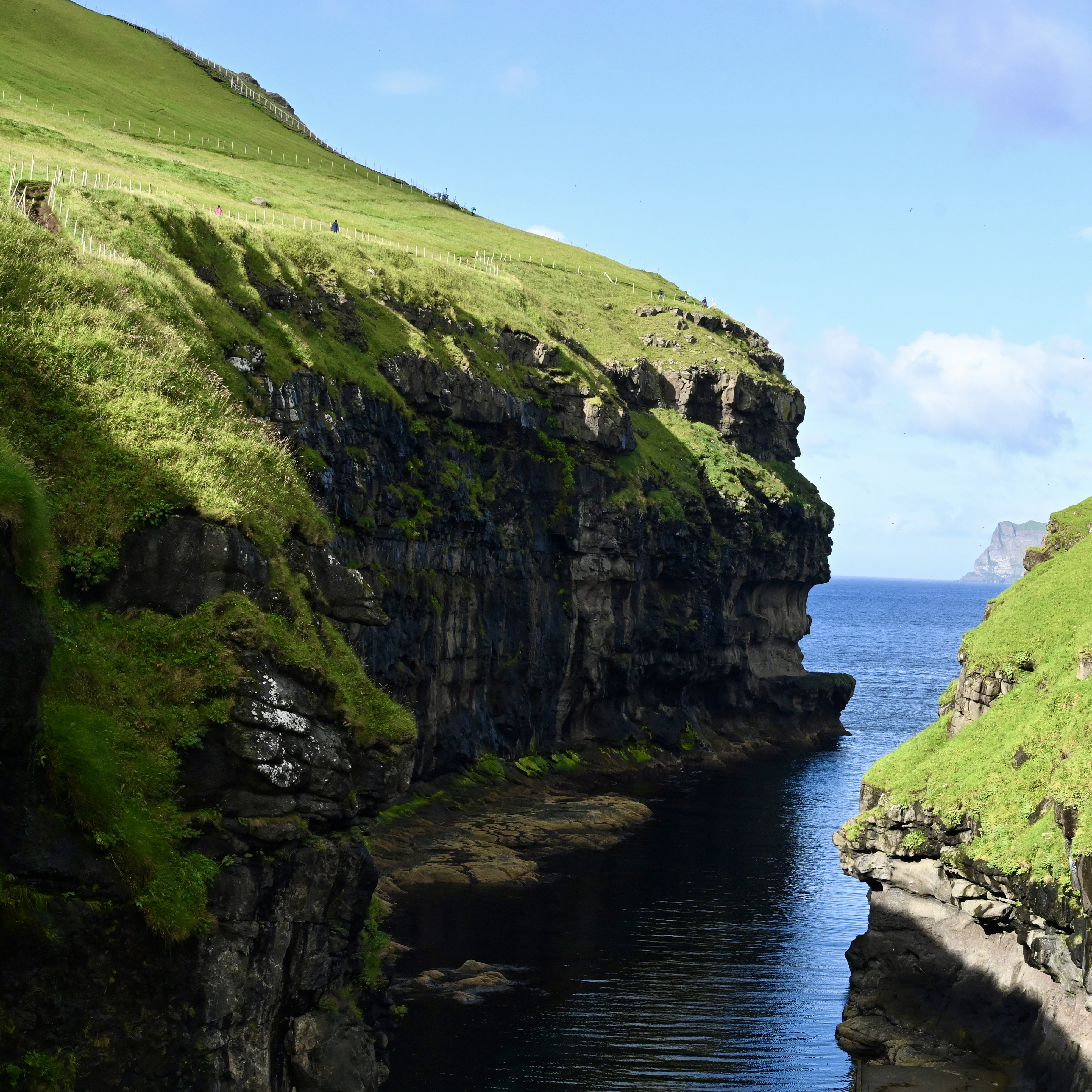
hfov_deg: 27.7
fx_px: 2173
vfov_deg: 28.2
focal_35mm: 61
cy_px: 573
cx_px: 854
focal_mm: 34.5
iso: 800
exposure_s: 1/500
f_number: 11
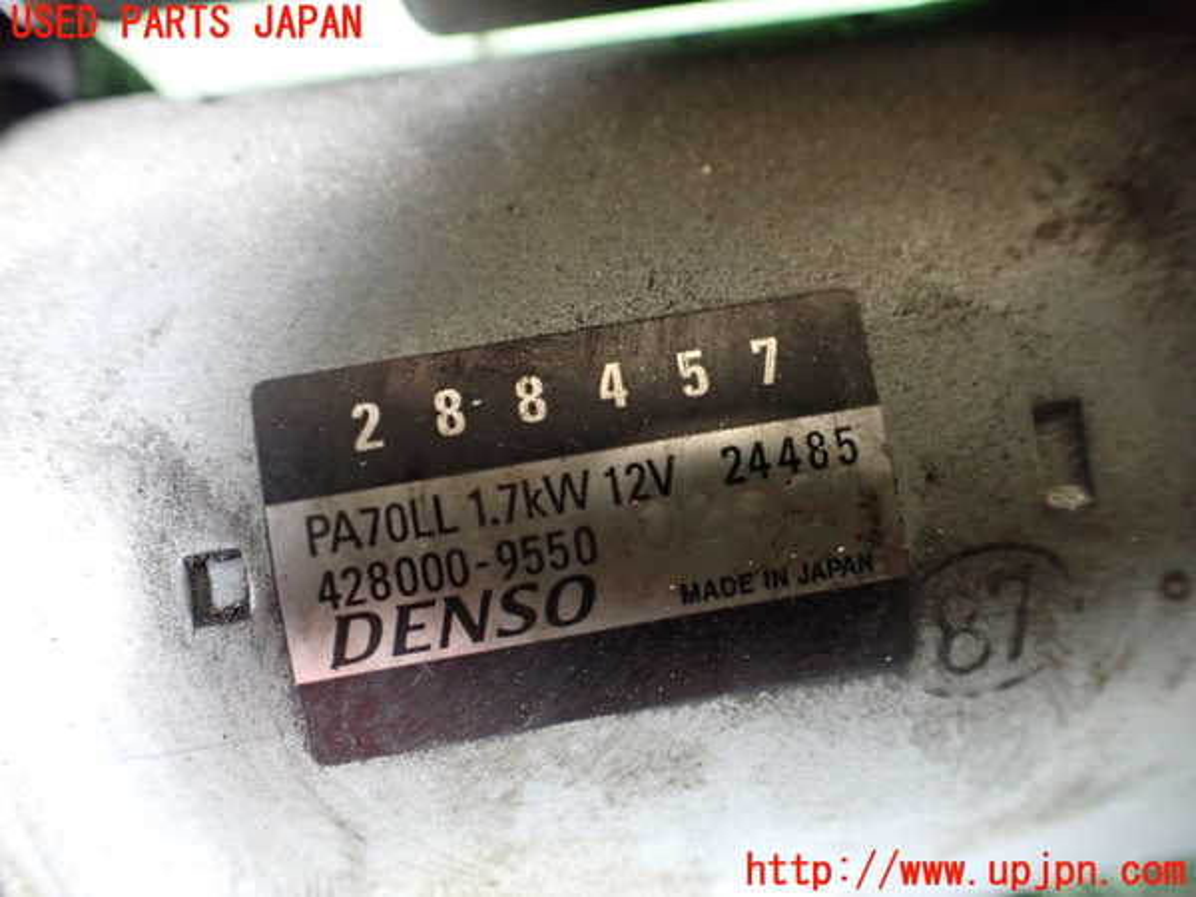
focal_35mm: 30
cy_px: 448
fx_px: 1037
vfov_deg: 46.8
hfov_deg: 60.0
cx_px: 598
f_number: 2.3
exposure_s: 1/30
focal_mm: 5.4
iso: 1000
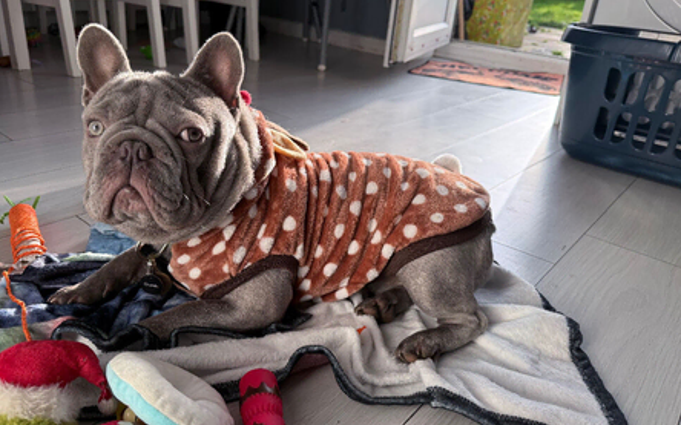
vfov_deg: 46.0
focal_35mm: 27
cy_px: 211
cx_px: 321
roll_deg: -5.3
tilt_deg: -24.6
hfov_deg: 68.4
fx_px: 501
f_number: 1.78
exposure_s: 1/992
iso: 100
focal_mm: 6.76
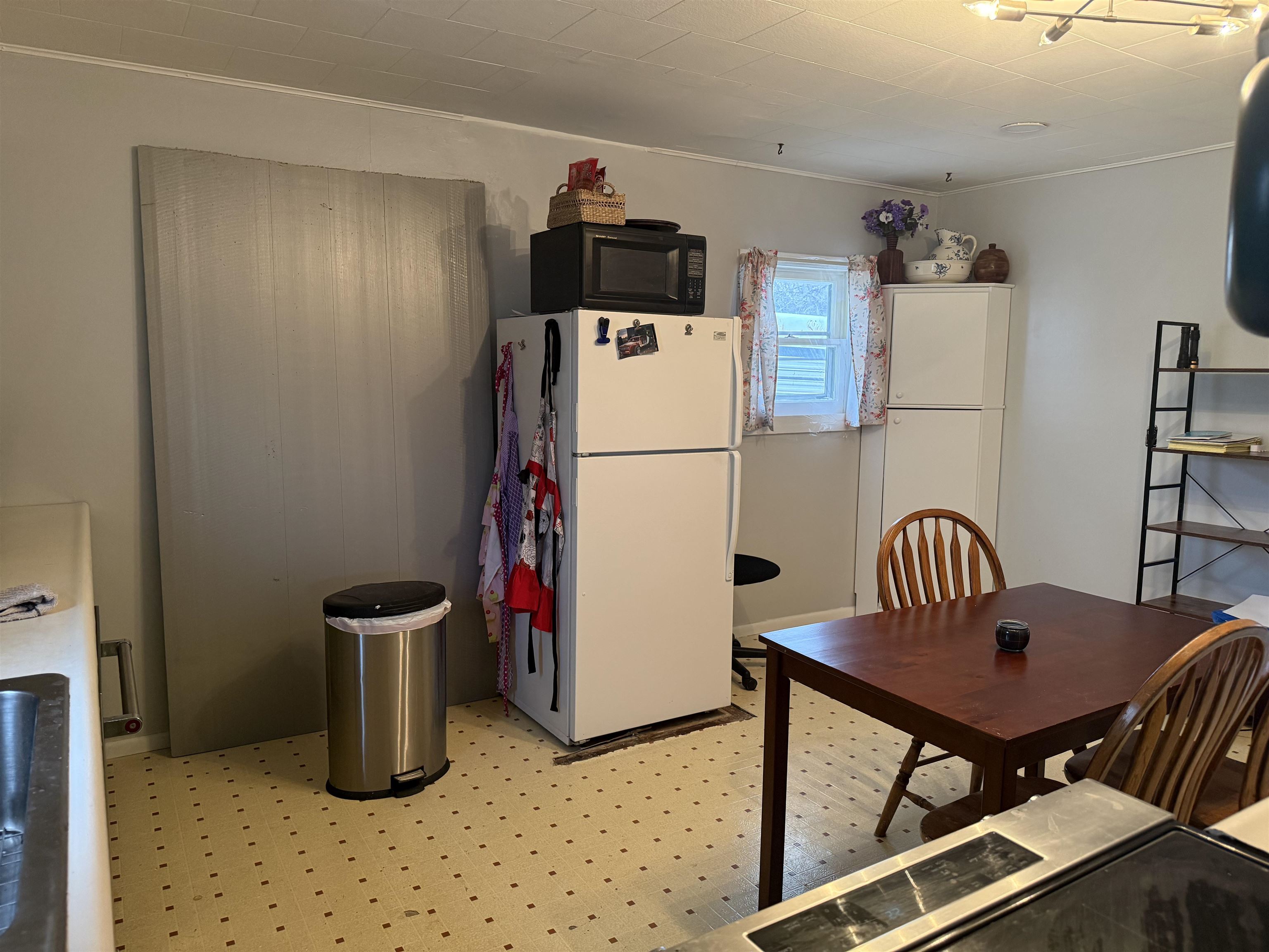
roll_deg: -0.7
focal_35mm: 24
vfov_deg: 56.8
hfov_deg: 71.6
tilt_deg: -7.5
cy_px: 476
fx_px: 880
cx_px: 634
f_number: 1.78
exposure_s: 1/60
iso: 320
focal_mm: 6.76
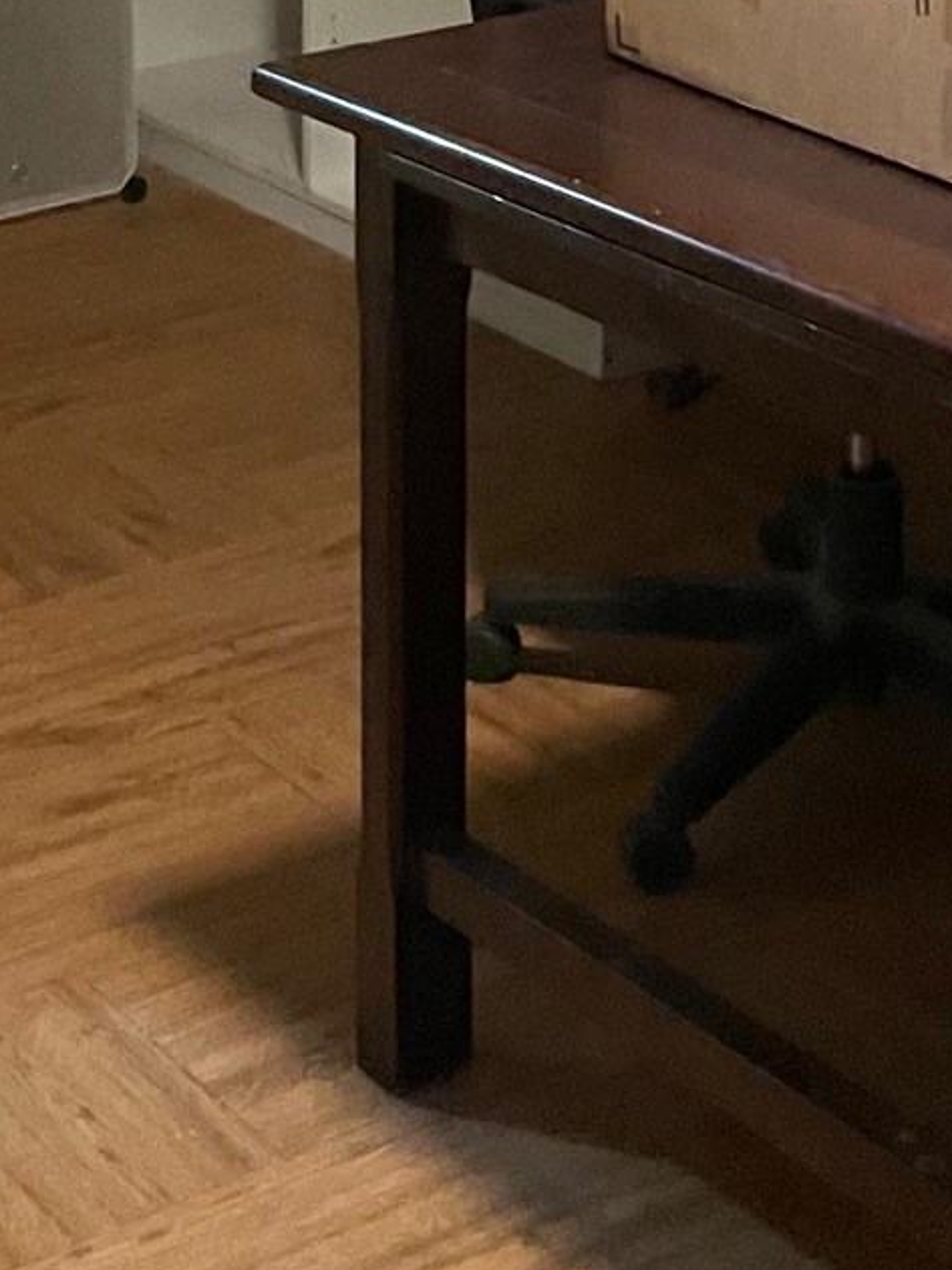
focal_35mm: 95
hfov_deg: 15.6
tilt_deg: -6.6
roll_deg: -0.4
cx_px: 415
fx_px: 3485
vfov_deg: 18.9
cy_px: -441
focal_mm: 4.2
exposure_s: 1/30
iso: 640
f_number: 1.6
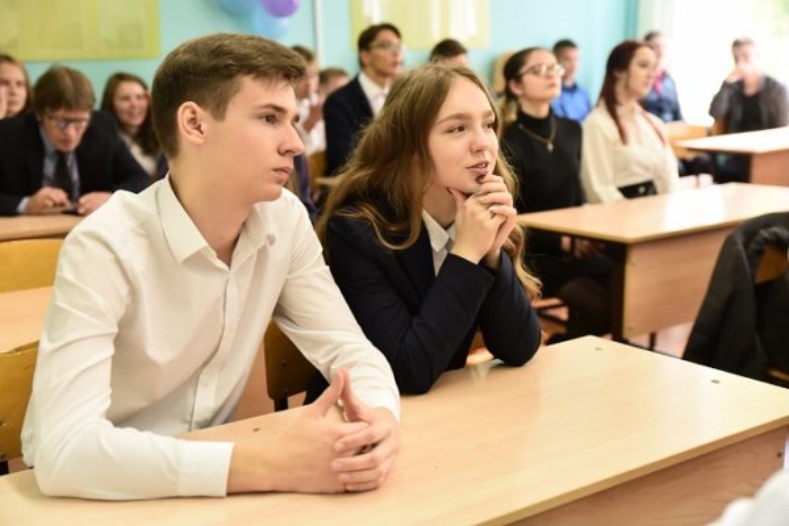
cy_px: 263
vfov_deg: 28.1
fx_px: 1052
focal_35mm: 48
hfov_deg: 41.1
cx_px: 394
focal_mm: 48
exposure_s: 1/200
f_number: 3.5
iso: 2000
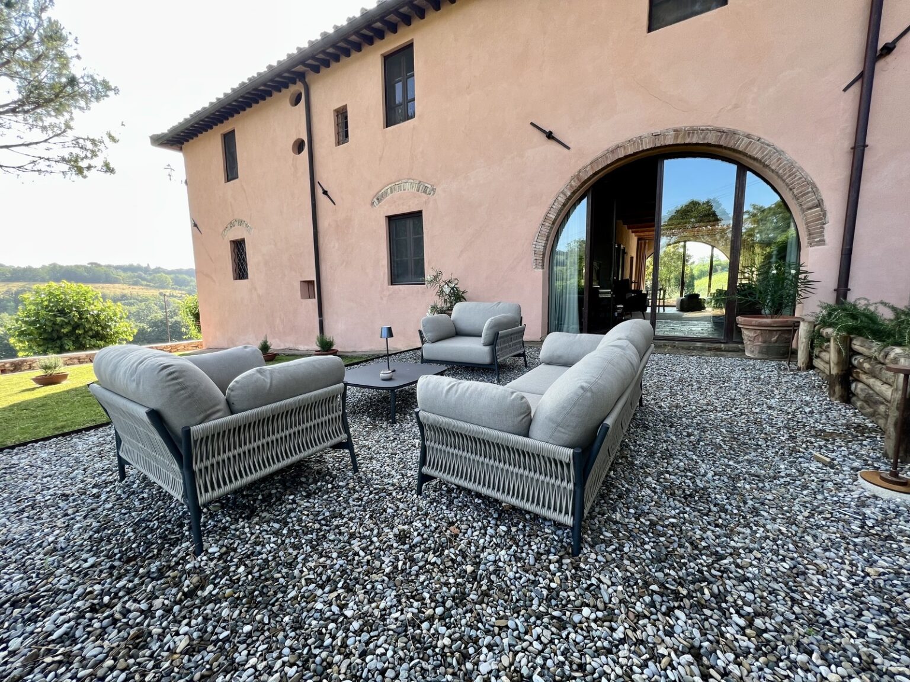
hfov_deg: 106.2
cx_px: 455
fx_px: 342
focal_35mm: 13
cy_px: 341
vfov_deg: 89.9
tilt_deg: -7.9
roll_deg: +1.9
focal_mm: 1.57
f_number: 1.8
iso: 32
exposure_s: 1/132
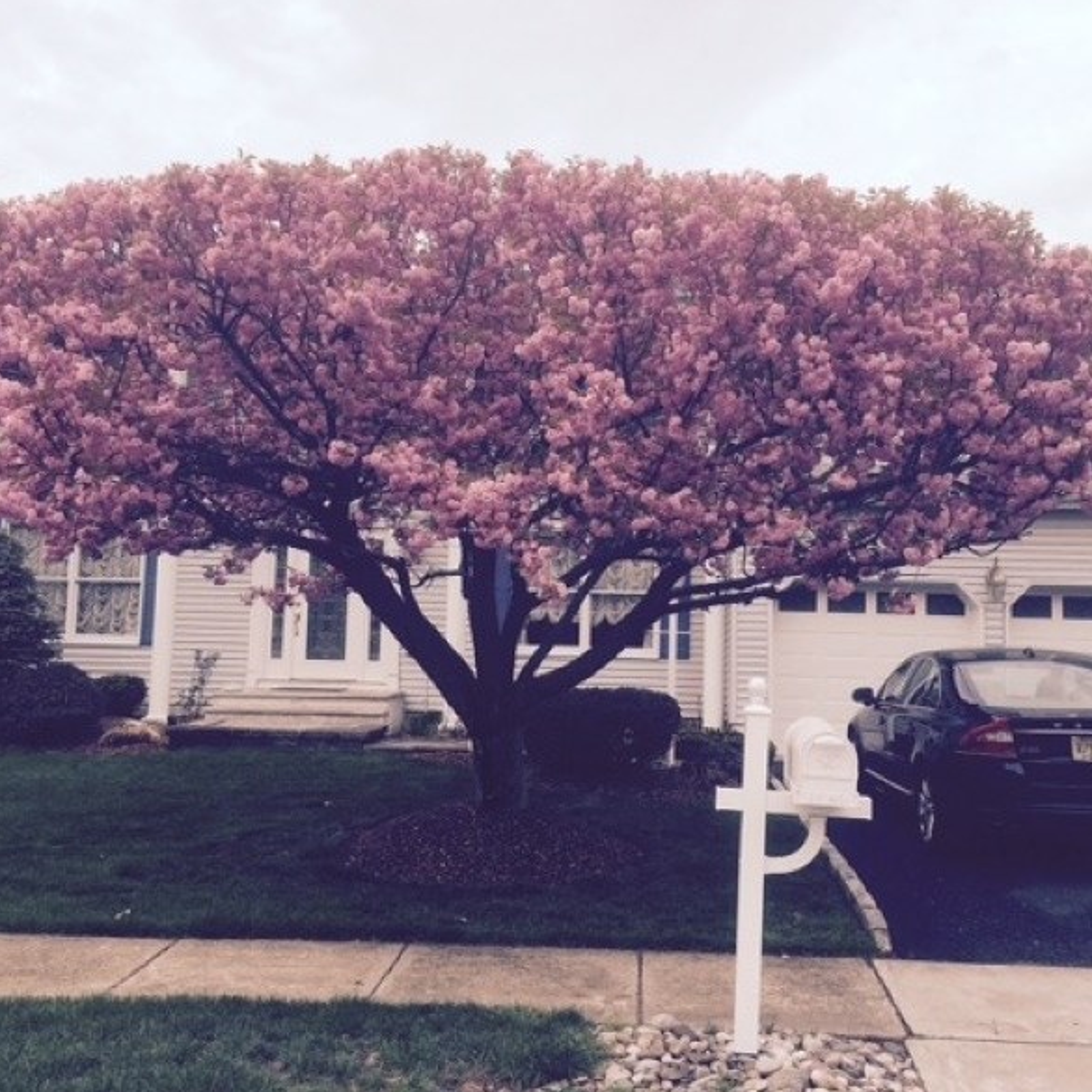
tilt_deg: +3.1
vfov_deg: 47.2
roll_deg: -0.3
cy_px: 548
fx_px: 1249
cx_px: 559
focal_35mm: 35
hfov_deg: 47.2
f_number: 2.2
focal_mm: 4.15
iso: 32
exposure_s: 1/933
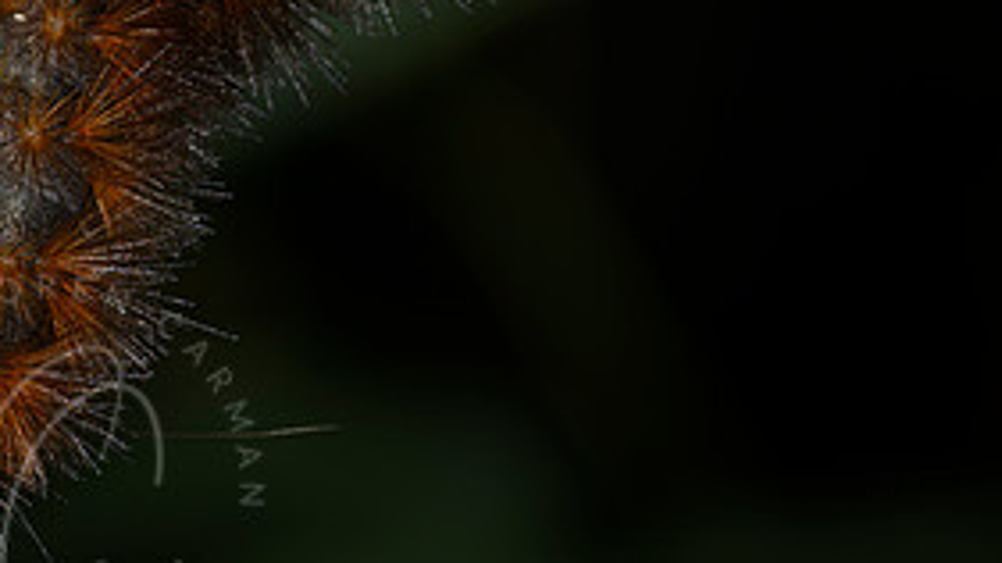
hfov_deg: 9.4
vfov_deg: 5.3
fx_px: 6031
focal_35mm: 227
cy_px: 159
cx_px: 46
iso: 64
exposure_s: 1/250
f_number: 18
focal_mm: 105
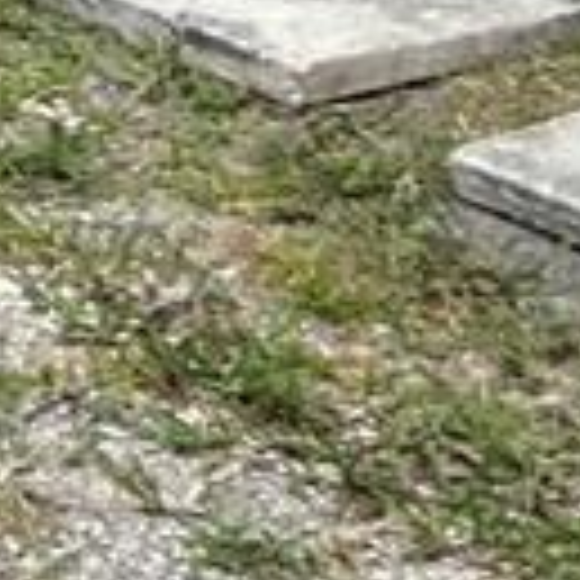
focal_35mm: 214
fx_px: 4057
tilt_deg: -2.5
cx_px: -1218
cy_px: -1102
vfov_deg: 7.3
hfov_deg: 7.2
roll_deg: -0.4
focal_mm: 5.7
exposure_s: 1/3704
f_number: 1.5
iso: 50
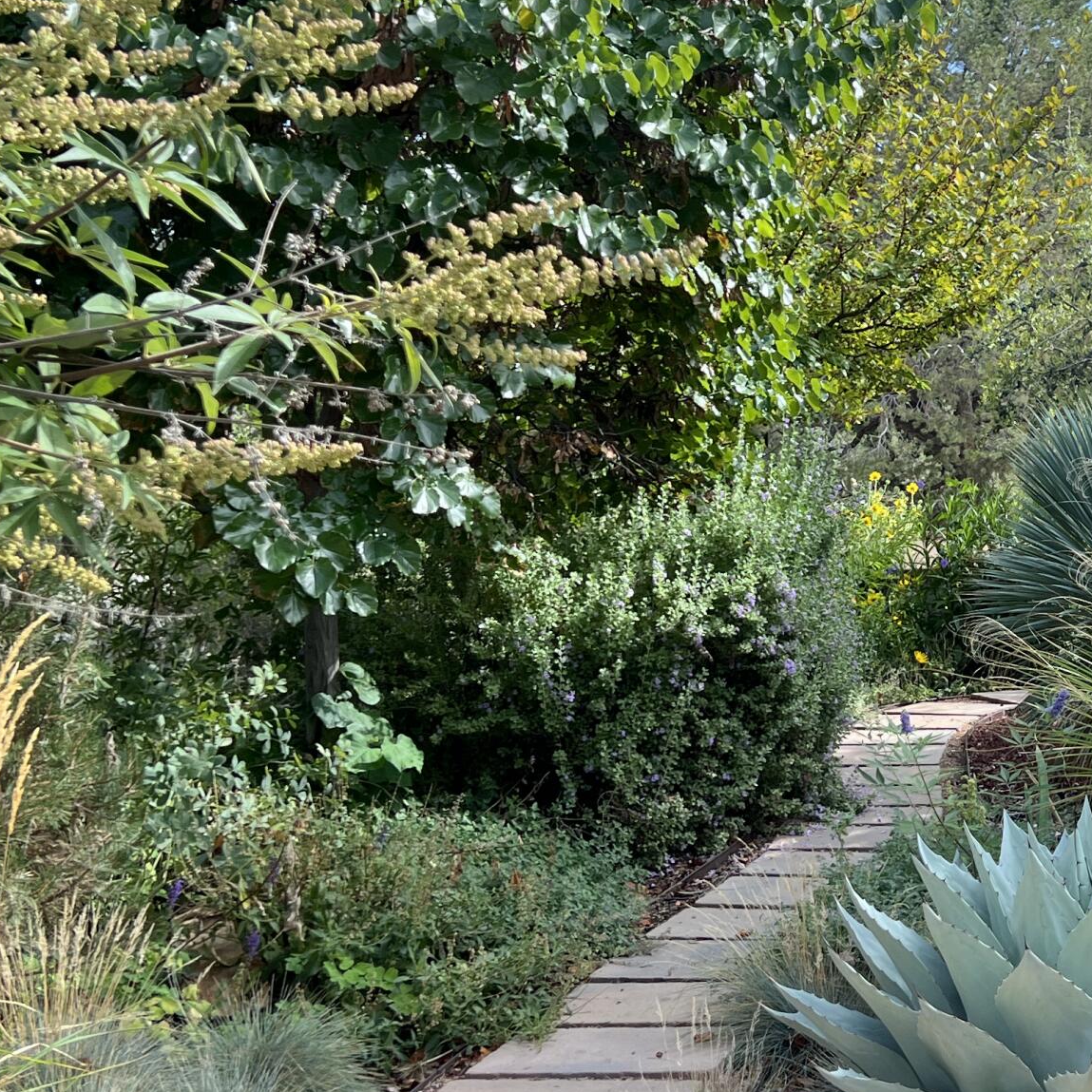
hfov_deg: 27.6
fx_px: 2141
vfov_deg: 28.6
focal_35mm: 60
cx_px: 975
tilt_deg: -2.7
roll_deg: +1.6
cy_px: 515
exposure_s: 1/894
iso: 50
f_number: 1.5
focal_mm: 5.7
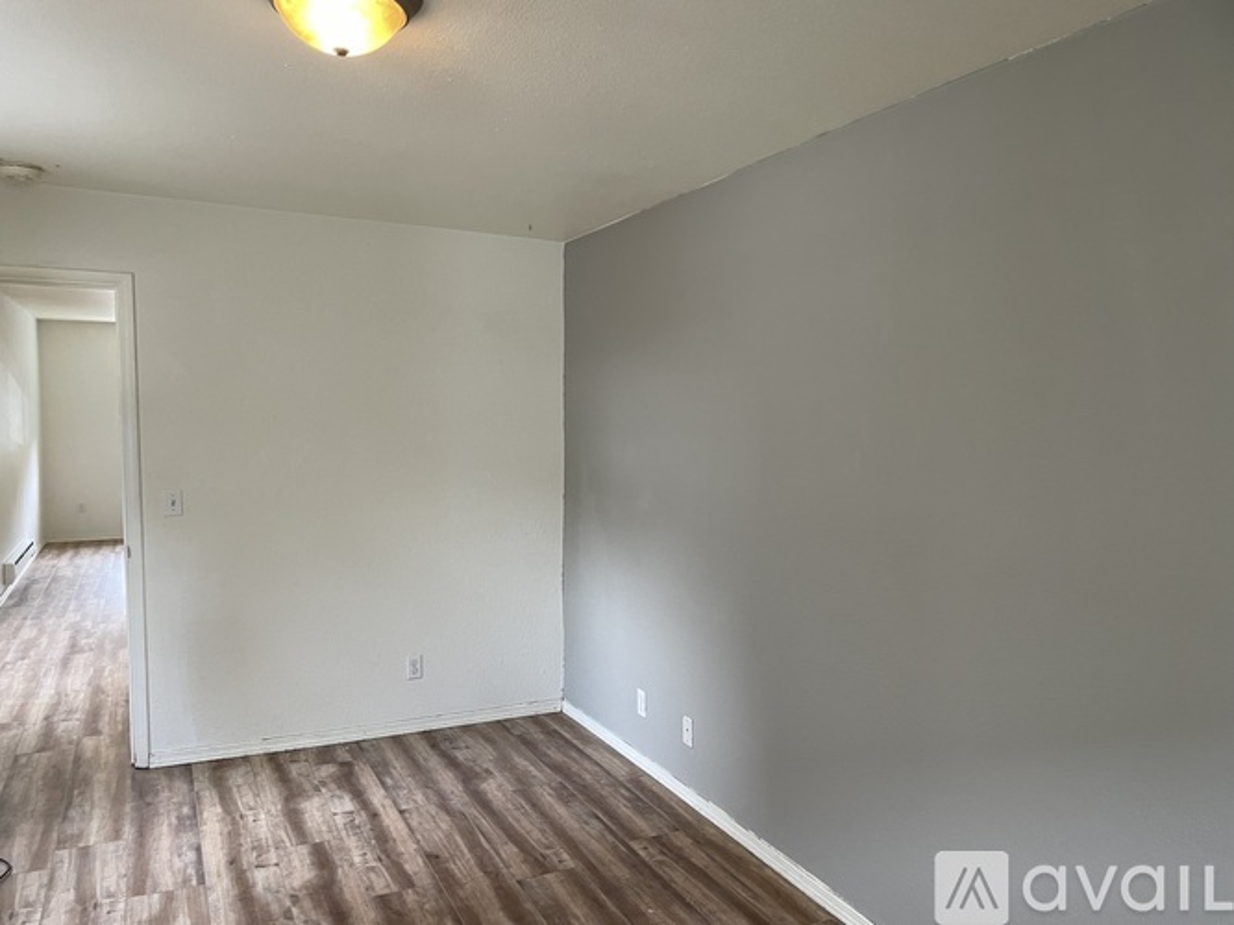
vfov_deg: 53.0
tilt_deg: -2.7
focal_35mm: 26
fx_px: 927
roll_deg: +0.0
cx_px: 617
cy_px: 462
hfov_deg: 67.3
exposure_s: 1/60
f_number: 1.6
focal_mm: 4.2
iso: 100
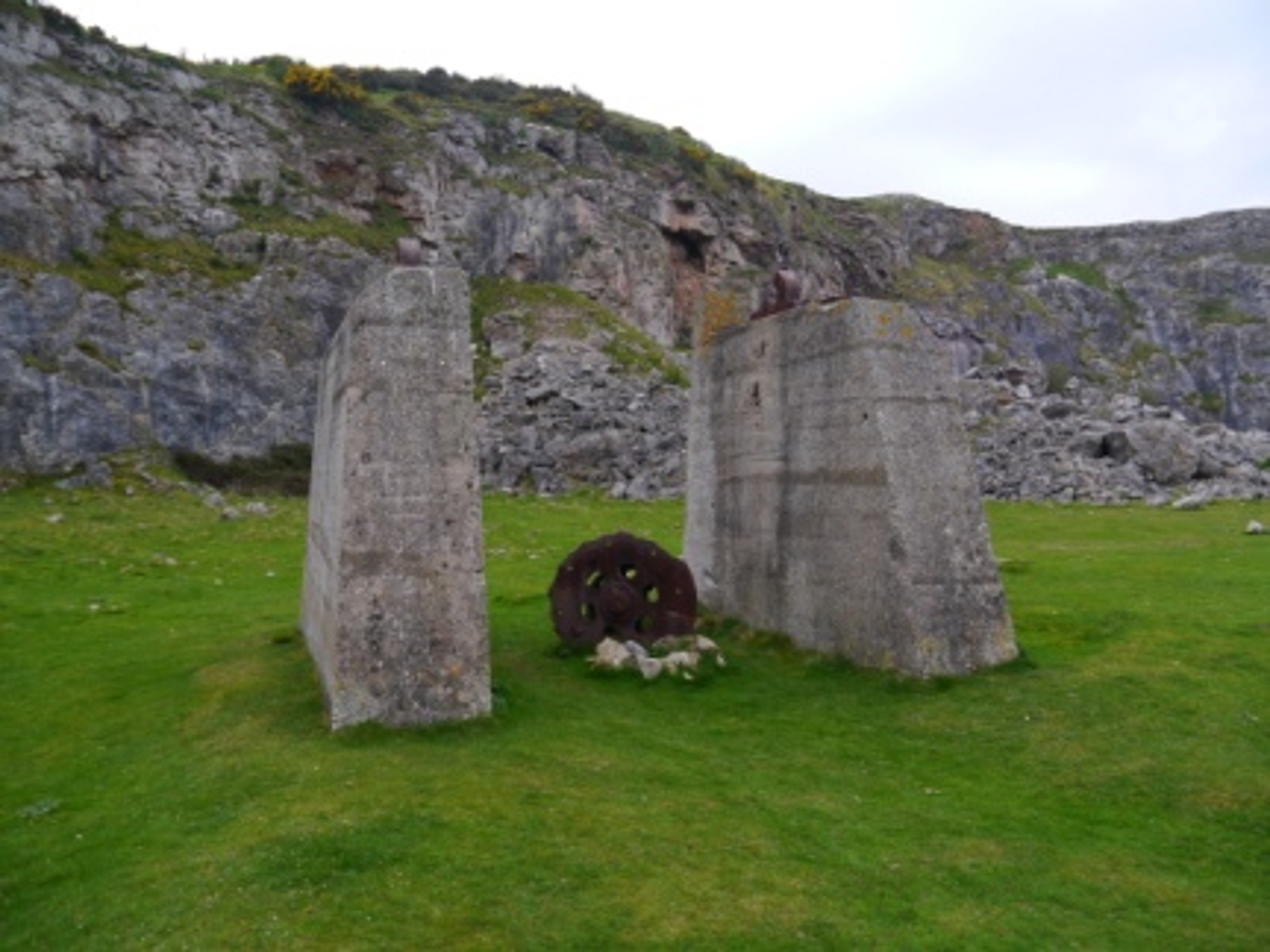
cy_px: 476
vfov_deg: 49.7
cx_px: 635
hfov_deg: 63.4
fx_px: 1027
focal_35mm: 28
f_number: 5
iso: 160
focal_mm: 14
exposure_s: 1/250
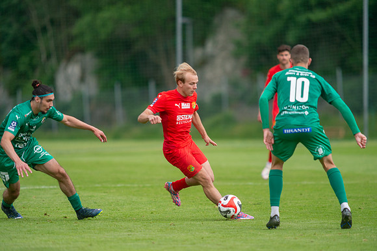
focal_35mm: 427
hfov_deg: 4.8
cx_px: 188
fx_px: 4466
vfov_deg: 3.2
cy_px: 126
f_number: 4
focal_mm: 420
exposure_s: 1/1250
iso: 900
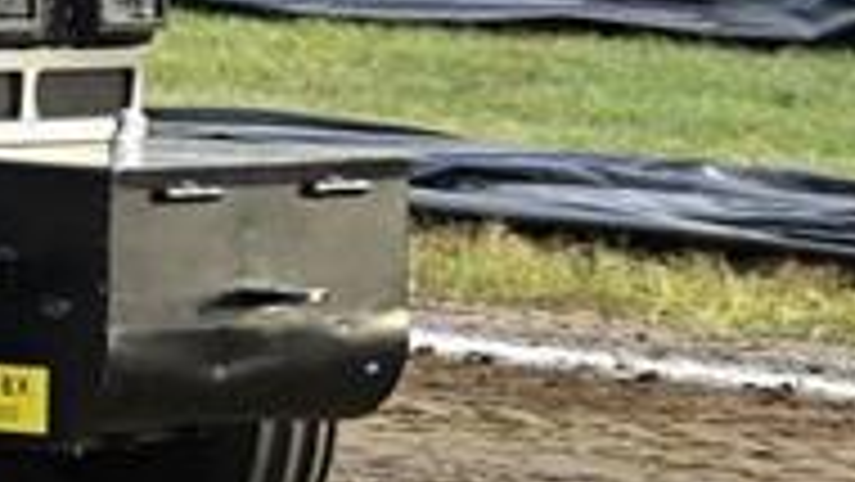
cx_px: 234
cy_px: -354
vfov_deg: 1.7
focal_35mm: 712
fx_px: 16146
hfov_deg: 3.0
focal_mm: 130
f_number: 4.8
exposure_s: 1/400
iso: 320
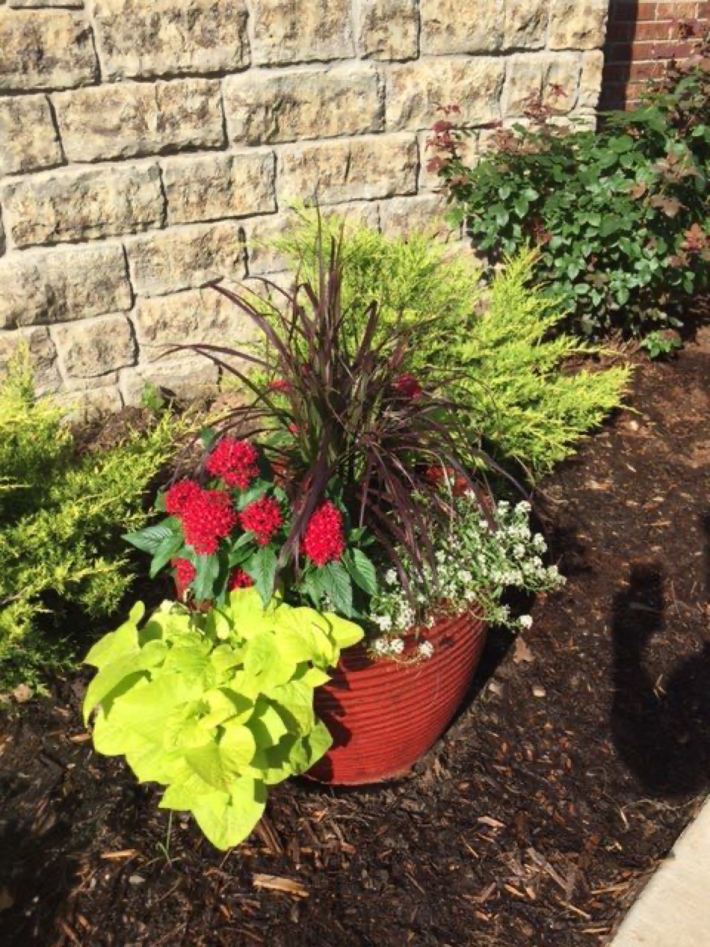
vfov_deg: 61.7
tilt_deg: -28.4
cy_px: 474
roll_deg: +3.6
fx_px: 793
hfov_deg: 48.2
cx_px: 355
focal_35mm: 29
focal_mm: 4.15
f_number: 2.2
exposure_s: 1/1412
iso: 32
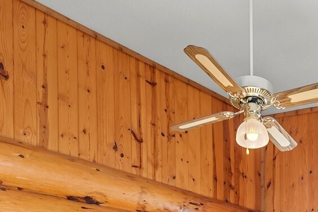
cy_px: 308
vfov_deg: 25.2
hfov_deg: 42.2
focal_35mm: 42
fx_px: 371
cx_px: 292
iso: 400
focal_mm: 14
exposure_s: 1/50
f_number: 3.5
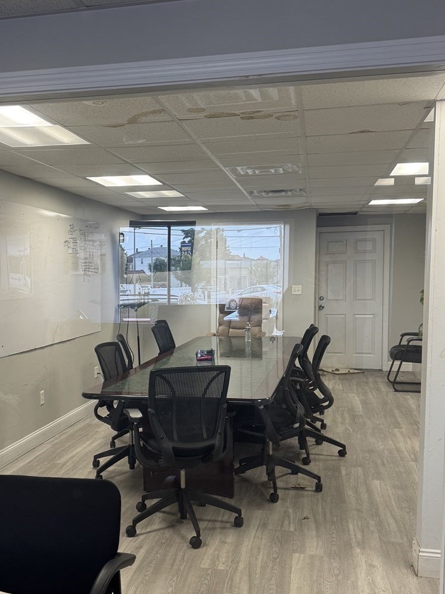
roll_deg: +0.2
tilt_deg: -5.2
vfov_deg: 50.1
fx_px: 634
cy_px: 321
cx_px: 162
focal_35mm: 37
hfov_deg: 38.4
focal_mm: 6.76
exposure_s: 1/121
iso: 160
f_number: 1.78
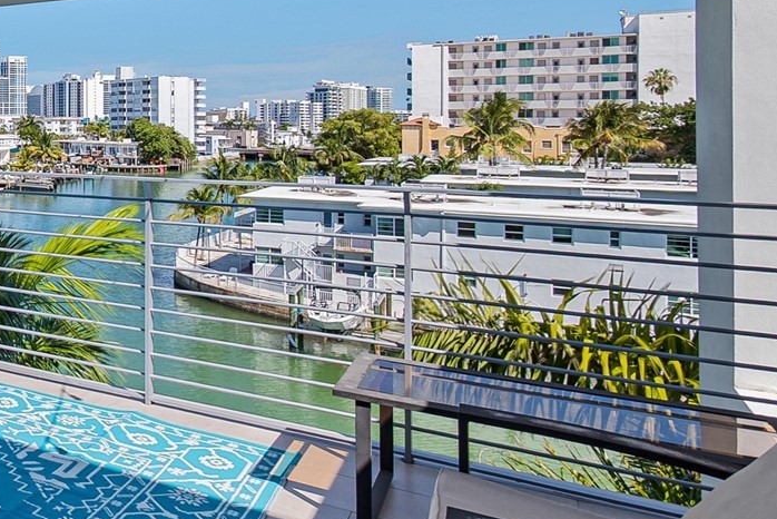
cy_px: 114
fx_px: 734
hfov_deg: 40.4
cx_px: -142
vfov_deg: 37.7
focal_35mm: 34
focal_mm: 7
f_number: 5.6
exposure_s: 1/400
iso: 100
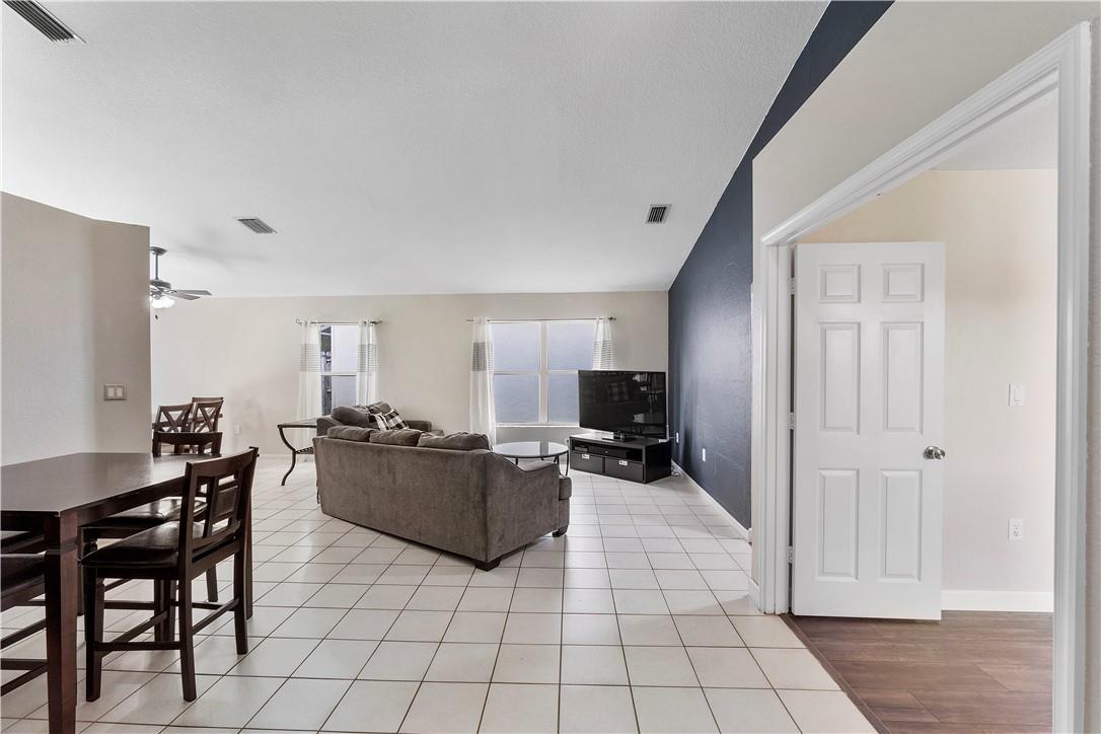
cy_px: 367
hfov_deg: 100.4
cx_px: 550
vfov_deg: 77.3
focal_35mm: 15
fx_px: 459
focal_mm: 10
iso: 160
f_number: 11
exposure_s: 1/2.5
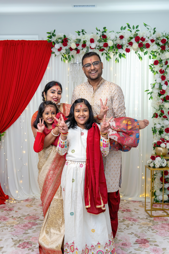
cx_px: 84
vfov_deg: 47.4
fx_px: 289
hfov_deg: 32.6
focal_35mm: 41
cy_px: 127
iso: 640
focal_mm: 41
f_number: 4.5
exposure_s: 1/200
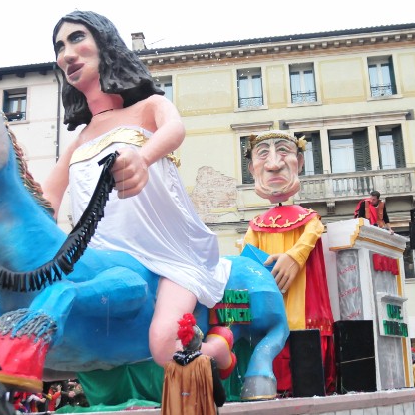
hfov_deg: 36.0
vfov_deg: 36.1
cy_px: 206
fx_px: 637
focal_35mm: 47
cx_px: 194
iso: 1600
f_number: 3.2
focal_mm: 24
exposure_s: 1/500
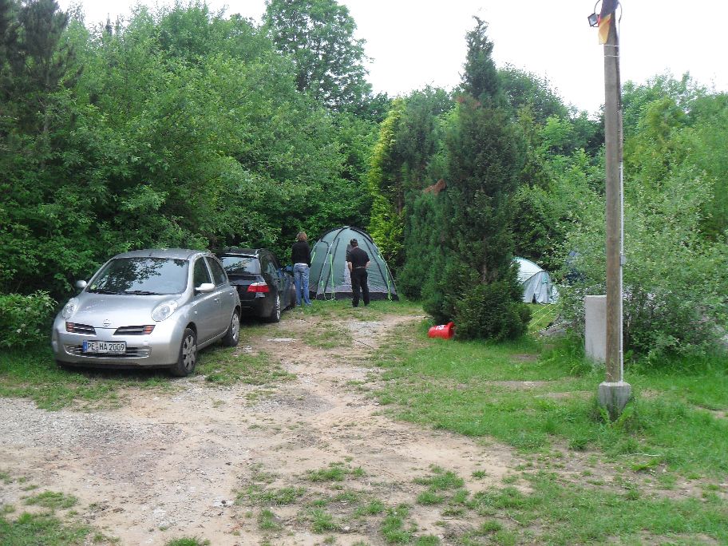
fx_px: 736
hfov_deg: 52.6
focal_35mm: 35
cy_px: 273
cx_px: 364
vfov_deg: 40.7
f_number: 2.8
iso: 100
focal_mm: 6.2
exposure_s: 1/60
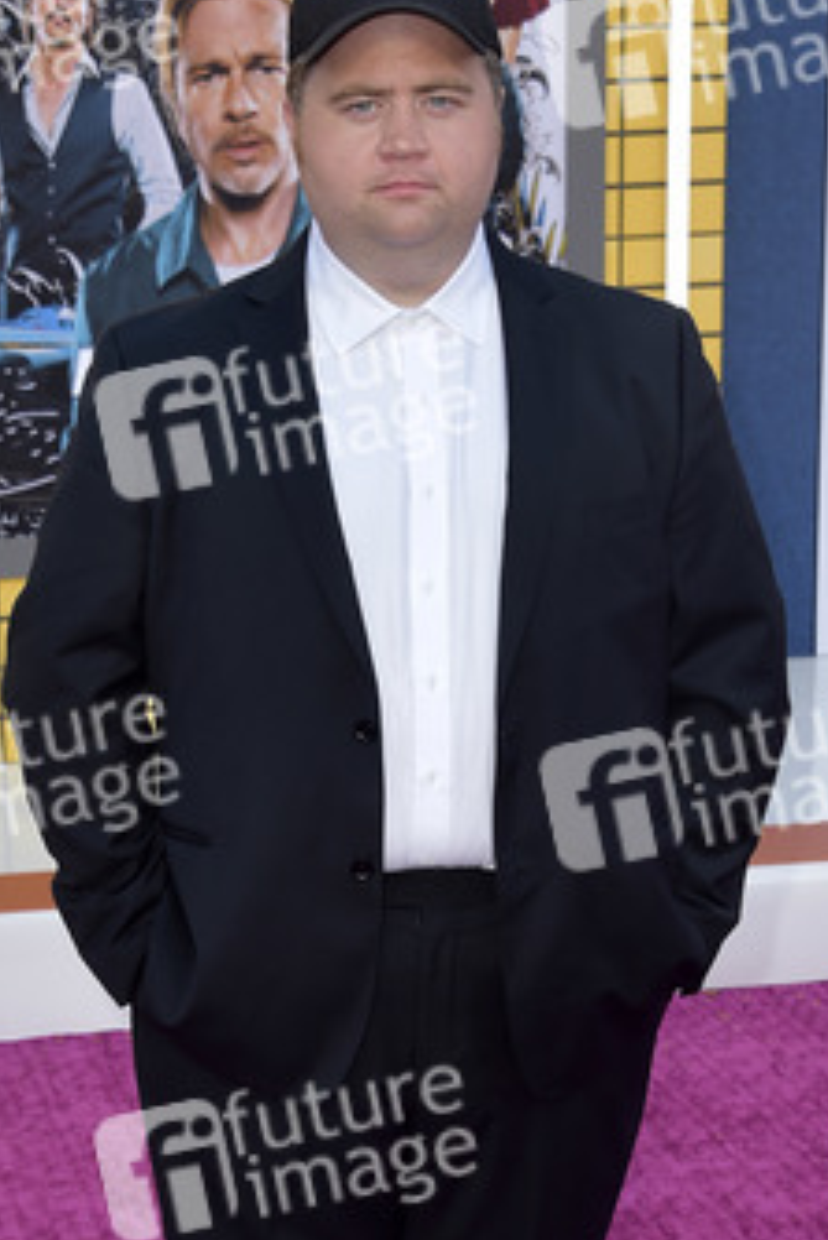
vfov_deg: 30.1
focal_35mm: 67
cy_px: 598
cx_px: 395
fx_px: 2309
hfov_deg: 20.3
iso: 640
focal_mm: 56
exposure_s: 1/250
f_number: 7.1
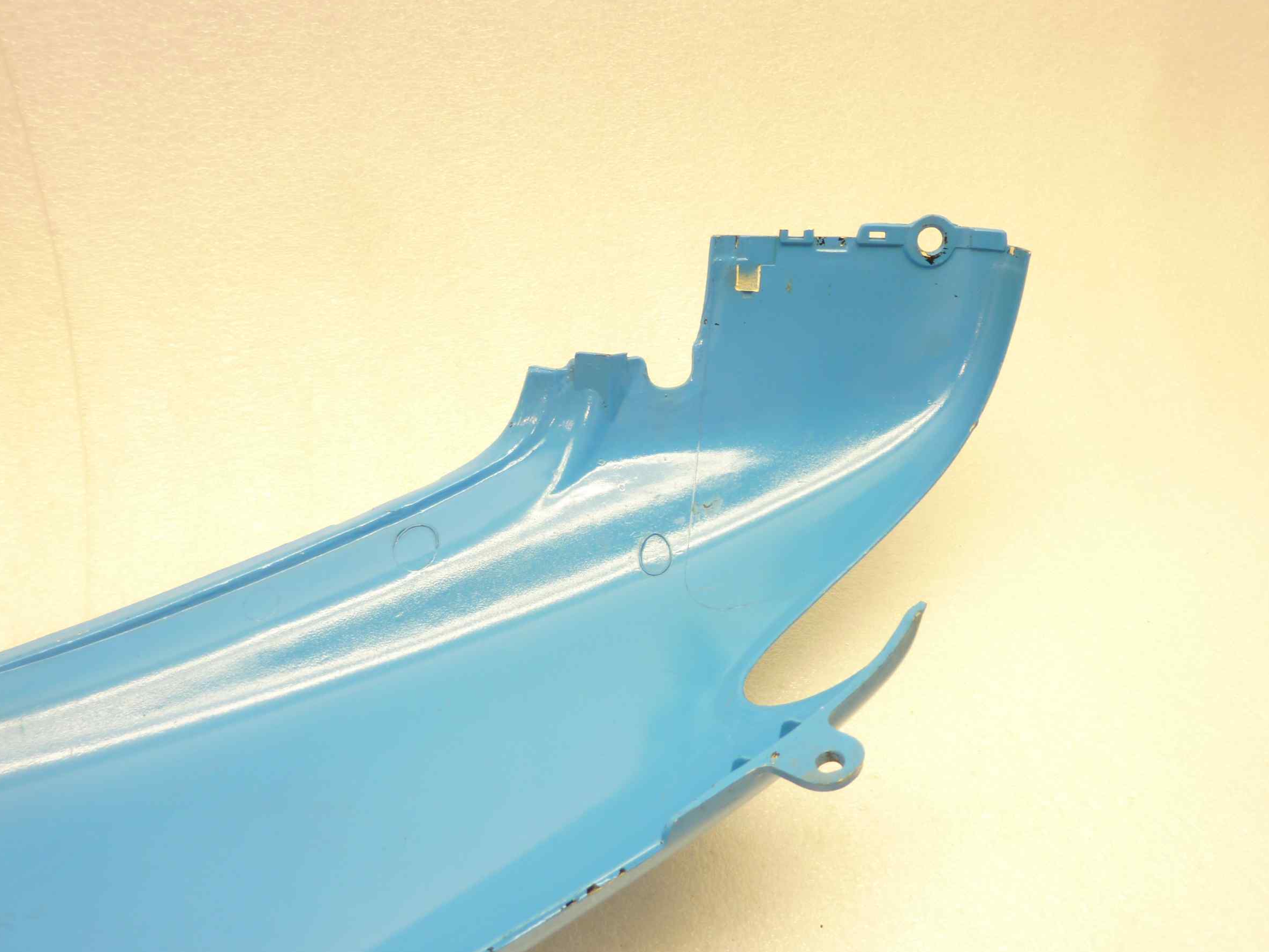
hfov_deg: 65.3
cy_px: 450
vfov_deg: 51.3
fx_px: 990
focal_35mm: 27
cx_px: 664
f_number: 3.3
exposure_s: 1/10
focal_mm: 4.1
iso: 80
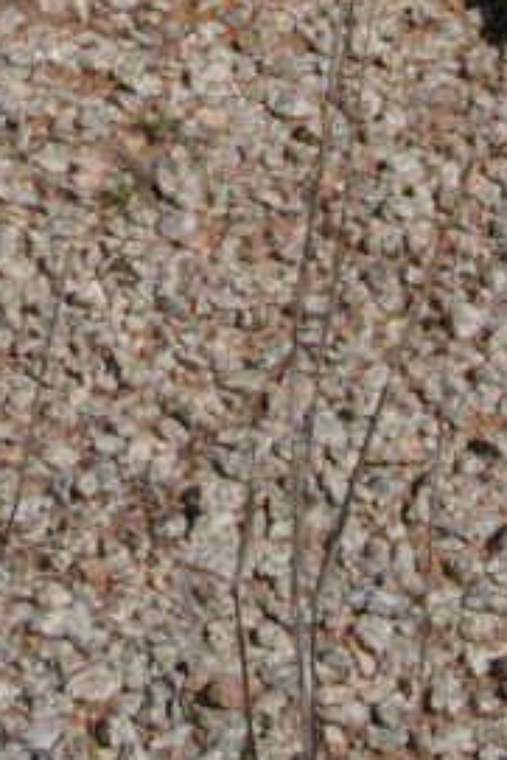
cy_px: -365
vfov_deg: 12.3
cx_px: -90
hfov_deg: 8.5
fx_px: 3369
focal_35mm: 160
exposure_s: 1/1500
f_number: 22
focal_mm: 31
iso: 3200
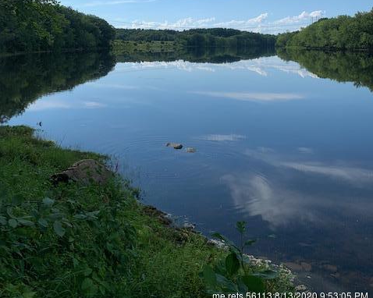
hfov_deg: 52.9
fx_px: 375
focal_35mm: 34
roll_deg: -0.4
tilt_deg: -1.7
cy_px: 66
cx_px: 186
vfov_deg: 41.7
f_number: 1.8
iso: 25
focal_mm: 4.25
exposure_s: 1/3086
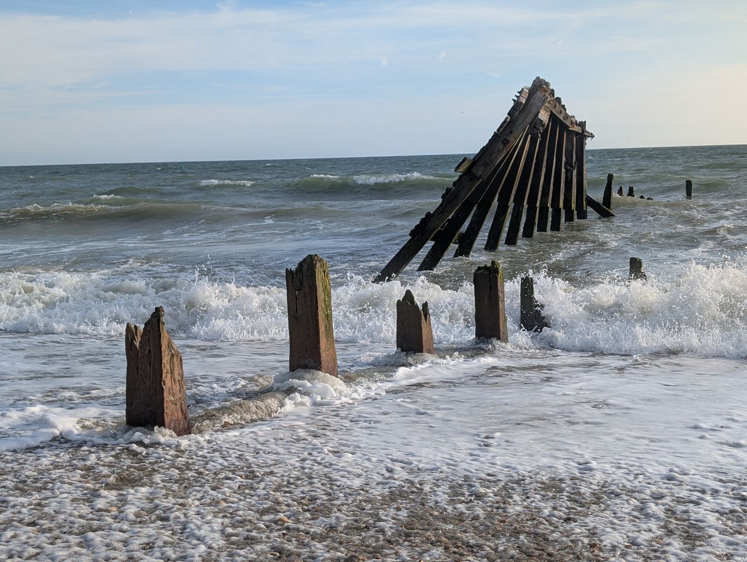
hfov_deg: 38.9
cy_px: 281
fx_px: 1059
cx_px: 374
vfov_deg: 29.8
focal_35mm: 49
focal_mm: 6.9
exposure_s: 1/1112
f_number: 1.68
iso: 24
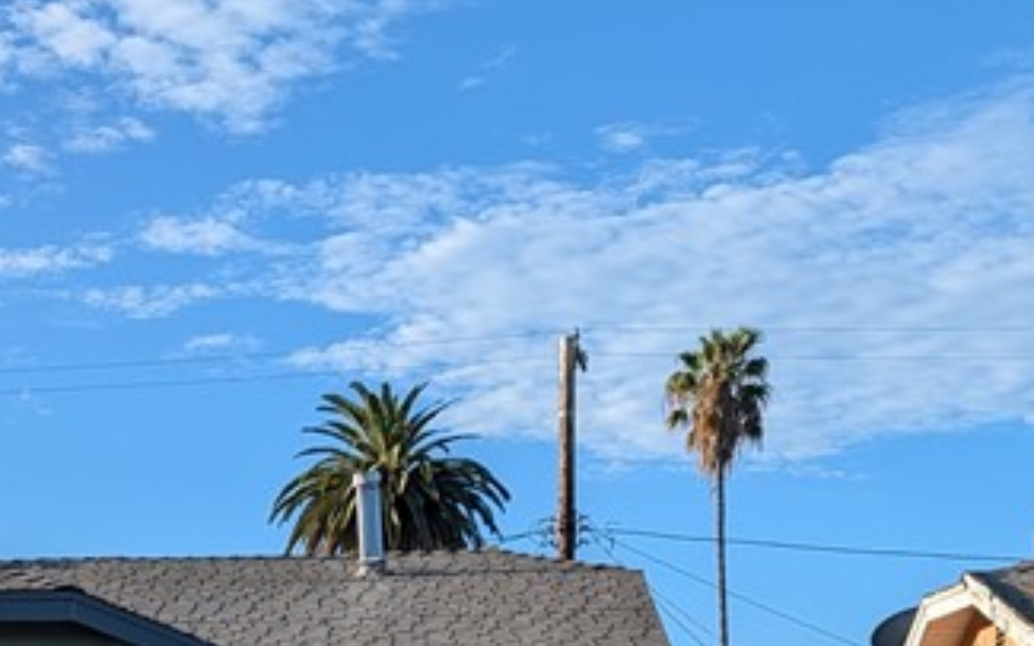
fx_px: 2254
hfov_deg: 25.5
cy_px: 910
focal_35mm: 80
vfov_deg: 15.3
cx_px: 231
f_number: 1.68
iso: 19
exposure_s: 1/680
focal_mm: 6.9
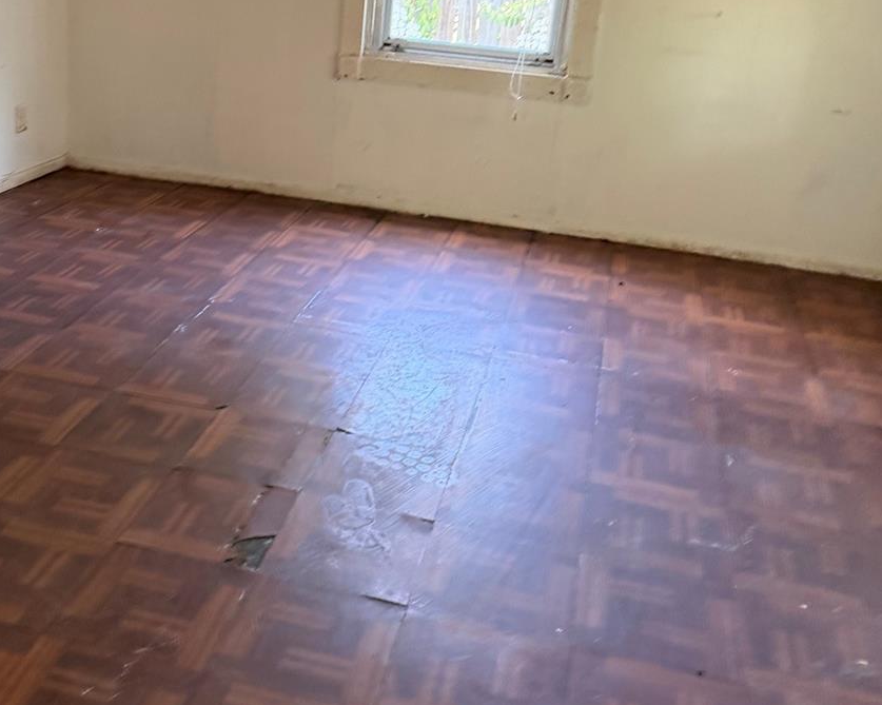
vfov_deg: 34.4
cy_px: 214
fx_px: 1122
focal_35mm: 43
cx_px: 315
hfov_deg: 42.5
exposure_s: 1/60
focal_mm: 6.76
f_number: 1.78
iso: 320
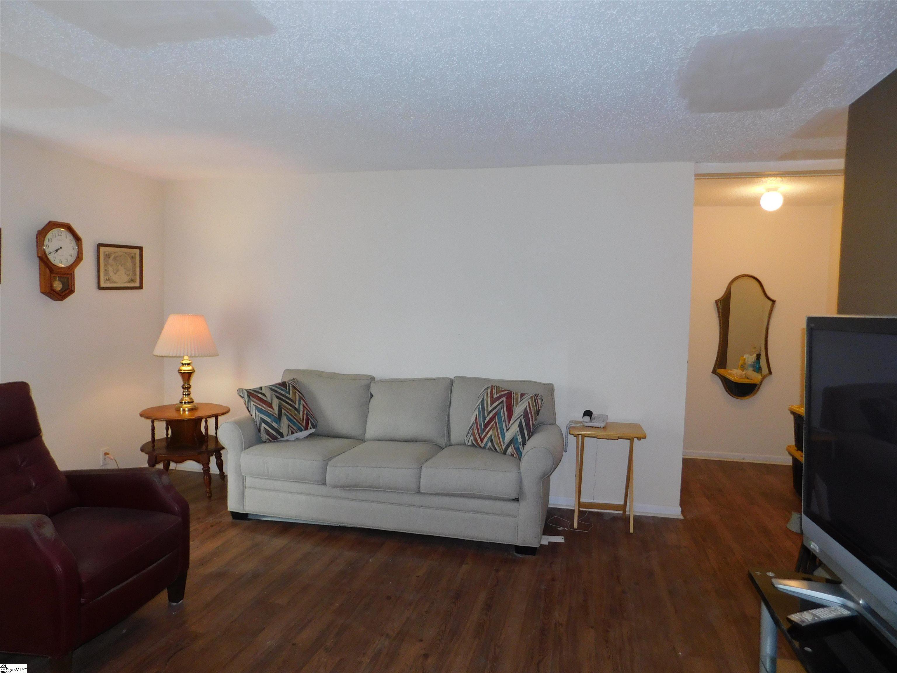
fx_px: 596
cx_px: 448
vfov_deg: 58.9
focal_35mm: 23
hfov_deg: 73.9
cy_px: 336
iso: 200
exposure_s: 1/30
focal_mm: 4
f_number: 3
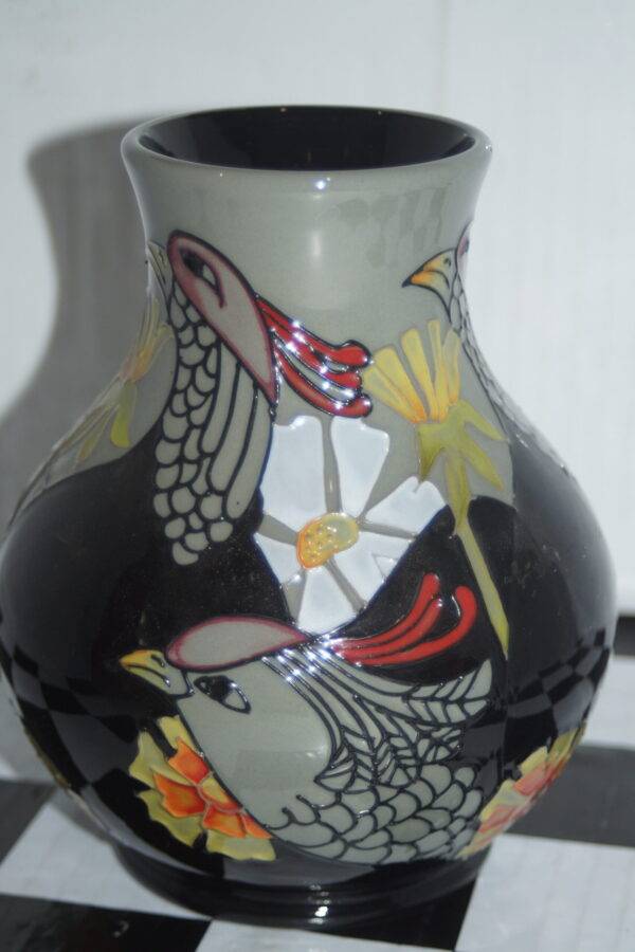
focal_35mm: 90
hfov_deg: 15.2
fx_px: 2381
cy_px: 476
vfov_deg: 22.6
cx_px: 318
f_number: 5.6
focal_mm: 60
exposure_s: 1/60
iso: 200
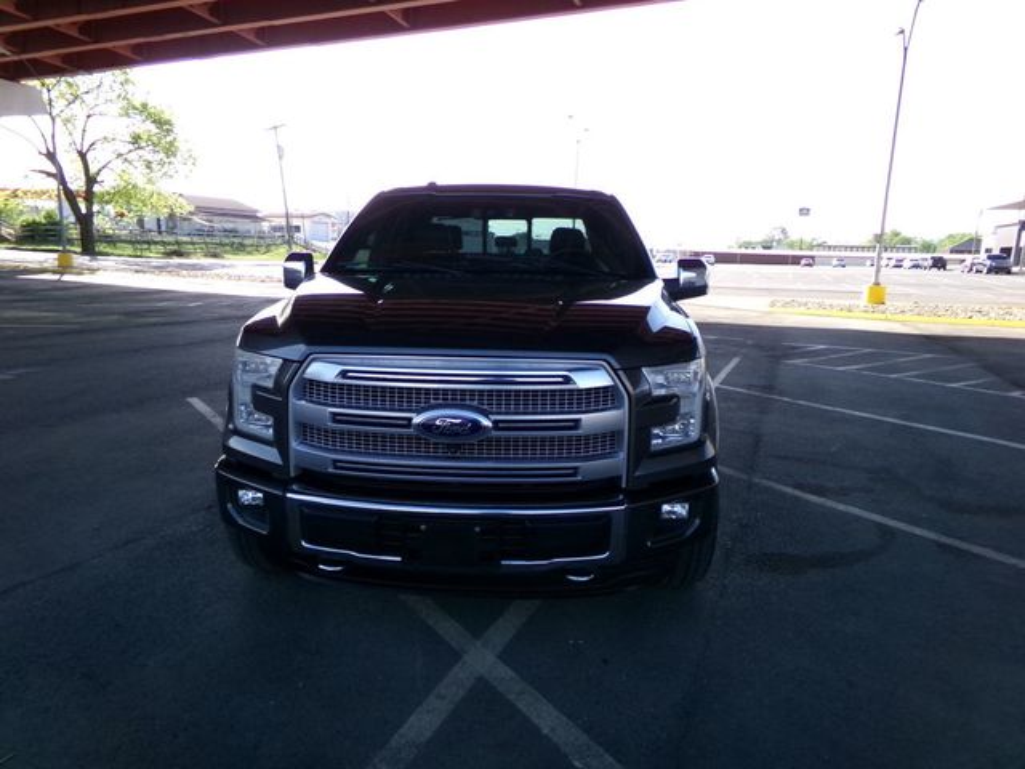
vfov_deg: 56.8
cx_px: 512
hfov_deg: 71.6
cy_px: 384
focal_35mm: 24
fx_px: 711
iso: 238
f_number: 11.07
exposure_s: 1/60
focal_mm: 4.3
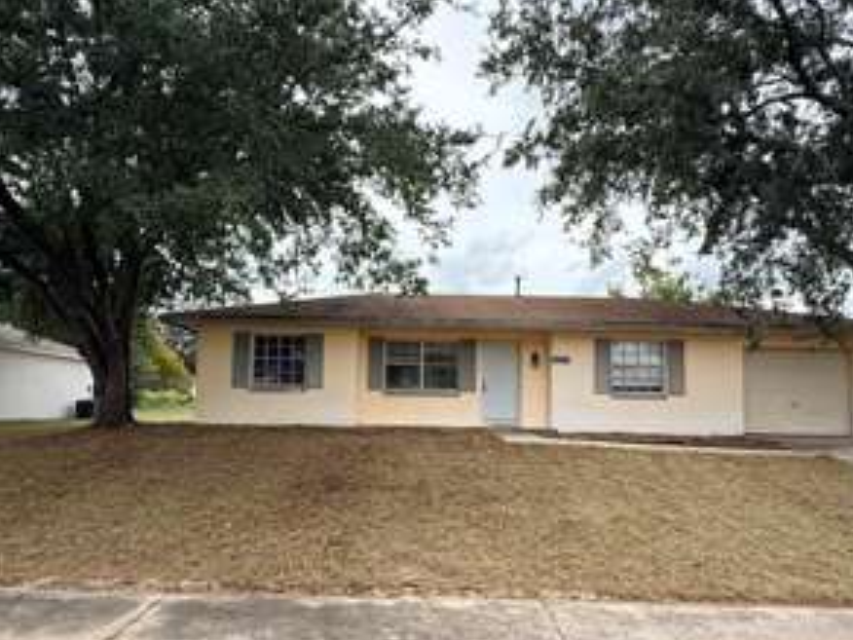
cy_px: 377
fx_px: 567
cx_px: 418
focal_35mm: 23
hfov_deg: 73.9
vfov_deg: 58.5
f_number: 2.2
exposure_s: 1/970
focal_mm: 2.22
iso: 50
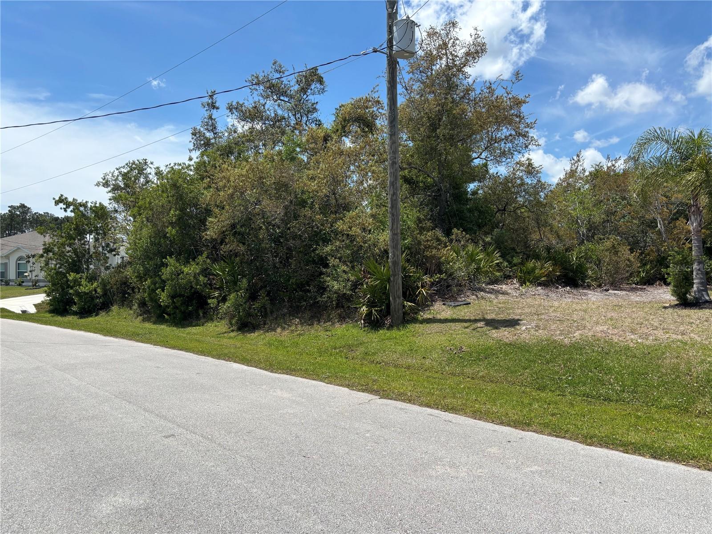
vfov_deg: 53.1
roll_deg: -0.3
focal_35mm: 26
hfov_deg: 67.3
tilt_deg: +0.4
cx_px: 356
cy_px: 267
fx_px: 535
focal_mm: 5.96
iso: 50
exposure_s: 1/4255
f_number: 1.6
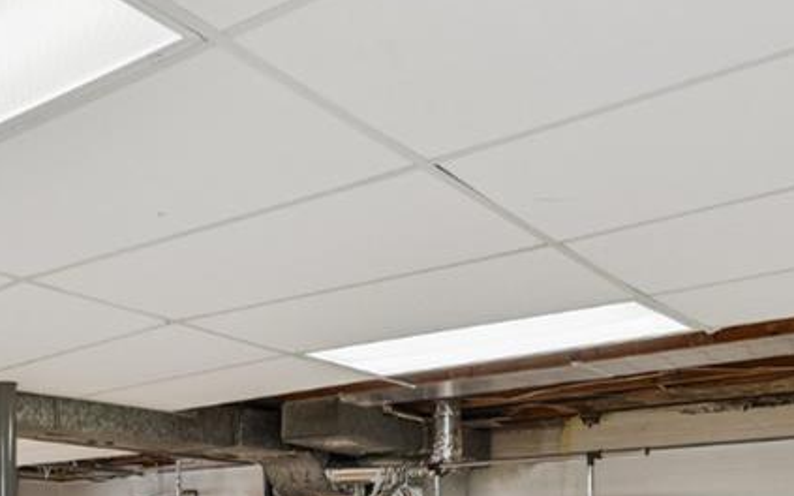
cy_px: 558
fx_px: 1017
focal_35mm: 47
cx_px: 199
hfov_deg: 41.4
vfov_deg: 25.3
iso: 1000
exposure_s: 1/200
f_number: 5.6
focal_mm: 13
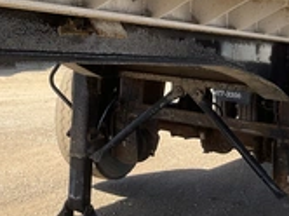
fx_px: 584
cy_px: 0
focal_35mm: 70
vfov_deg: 20.3
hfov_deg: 26.2
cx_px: -7
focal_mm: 3
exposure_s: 1/657
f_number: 1.8
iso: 25
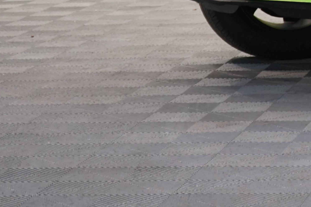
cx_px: 579
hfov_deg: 9.0
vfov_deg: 6.2
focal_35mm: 217
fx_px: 1874
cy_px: -166
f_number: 5.6
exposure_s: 1/20
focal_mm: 54
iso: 500
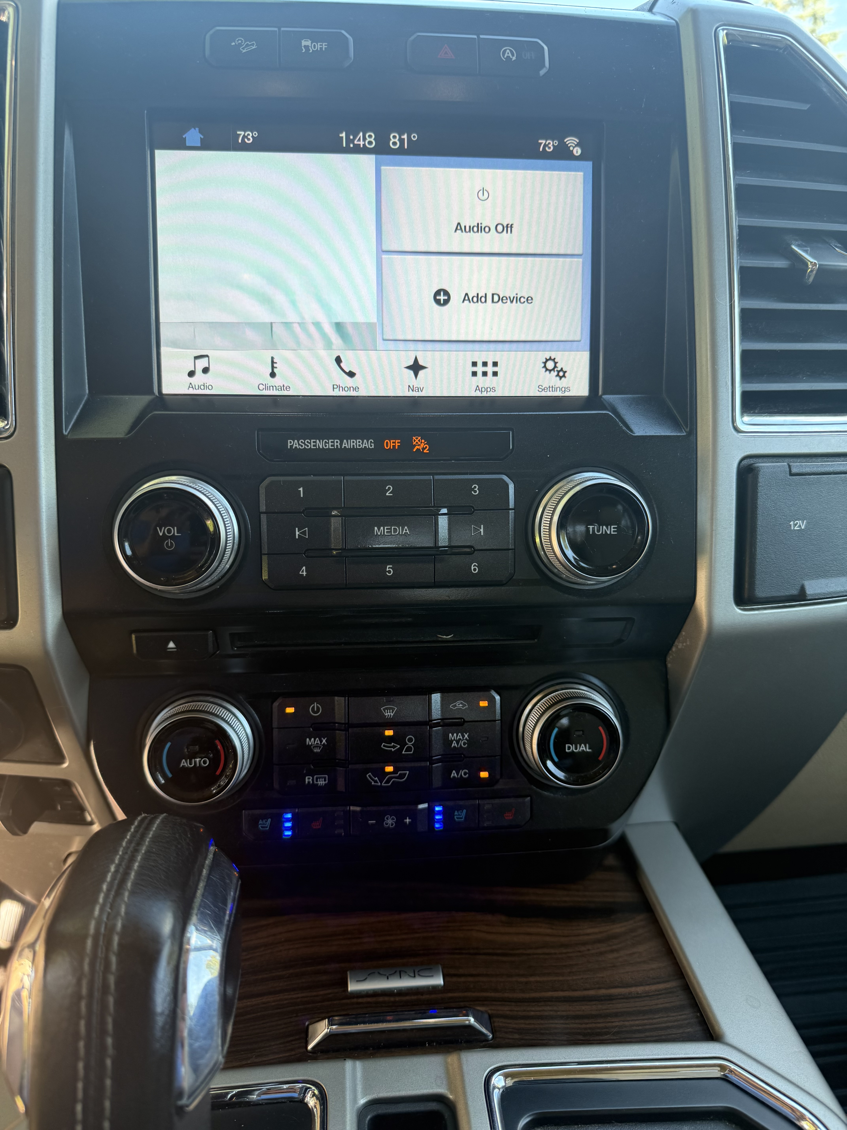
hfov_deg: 56.8
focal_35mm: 24
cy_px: 565
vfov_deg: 71.6
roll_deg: -0.9
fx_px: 783
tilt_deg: -20.3
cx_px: 424
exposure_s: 1/137
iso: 80
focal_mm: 6.76
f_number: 1.78
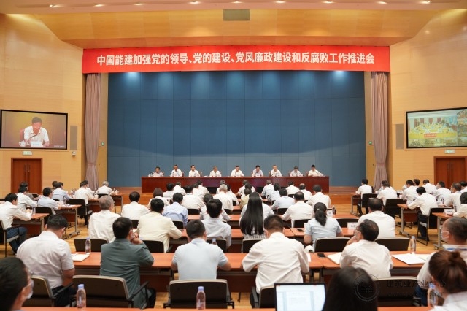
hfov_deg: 73.8
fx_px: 311
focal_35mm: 24
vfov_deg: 53.1
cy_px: 156
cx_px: 234
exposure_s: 1/200
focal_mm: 24
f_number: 3.2
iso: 1600
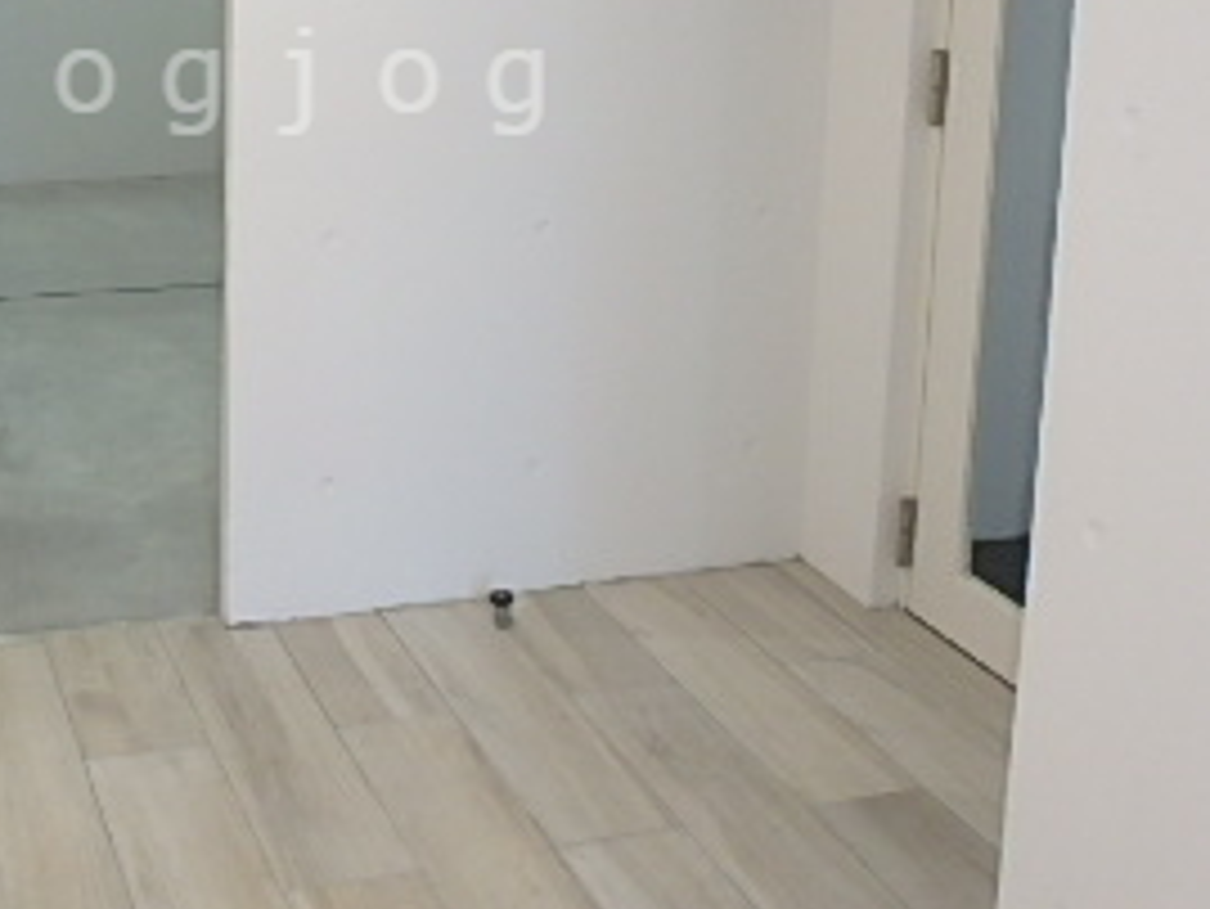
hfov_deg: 37.0
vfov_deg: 28.0
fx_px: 1749
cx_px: 261
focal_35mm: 50
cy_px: 81
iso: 250
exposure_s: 1/30
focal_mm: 3.7
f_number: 3.5
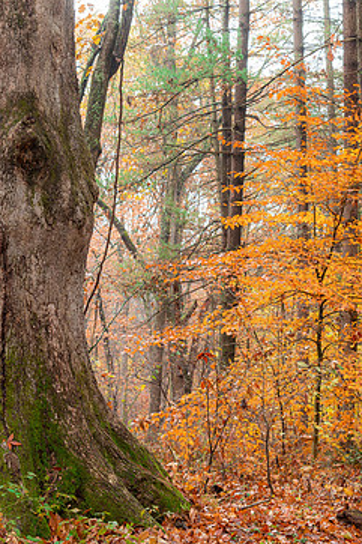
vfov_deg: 26.3
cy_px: 280
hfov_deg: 17.7
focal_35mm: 77
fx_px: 1162
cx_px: 170
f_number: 8
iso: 100
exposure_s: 1/3
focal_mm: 48
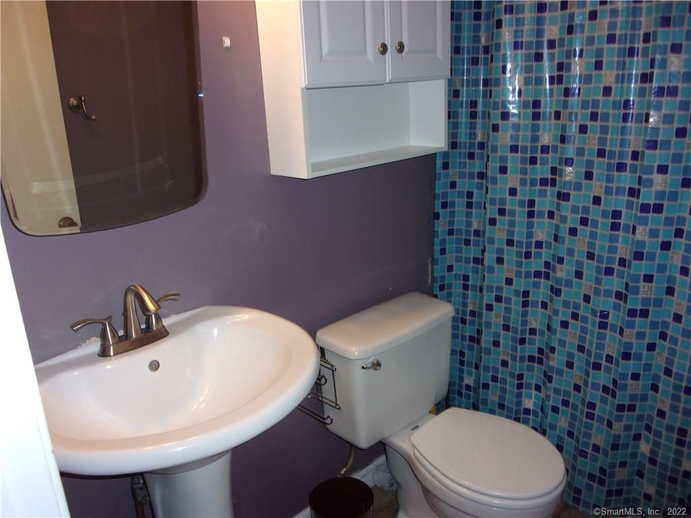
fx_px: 559
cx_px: 346
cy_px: 259
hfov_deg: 63.4
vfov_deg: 49.7
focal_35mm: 28
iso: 200
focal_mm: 5.1
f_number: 3.9
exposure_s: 1/34
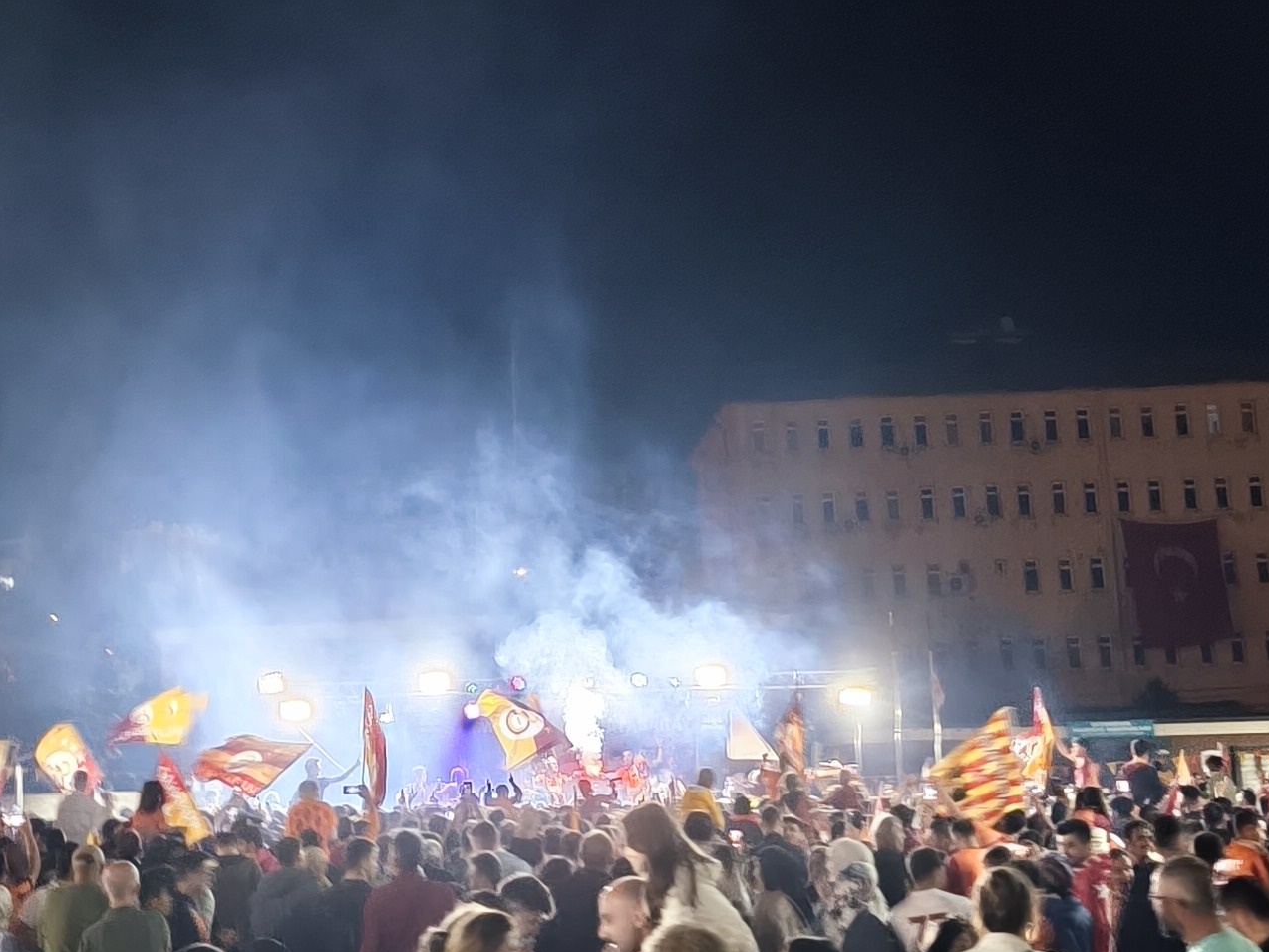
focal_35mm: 74
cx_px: 445
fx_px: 2713
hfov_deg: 26.2
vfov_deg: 19.7
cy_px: 206
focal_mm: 6.57
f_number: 1.6
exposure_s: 1/25
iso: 2000
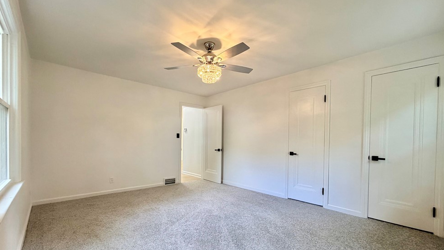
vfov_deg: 66.7
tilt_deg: -0.1
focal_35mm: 16
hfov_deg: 99.3
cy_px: 143
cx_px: 216
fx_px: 188
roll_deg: -0.1
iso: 250
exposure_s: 1/120
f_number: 2.2
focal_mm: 2.22
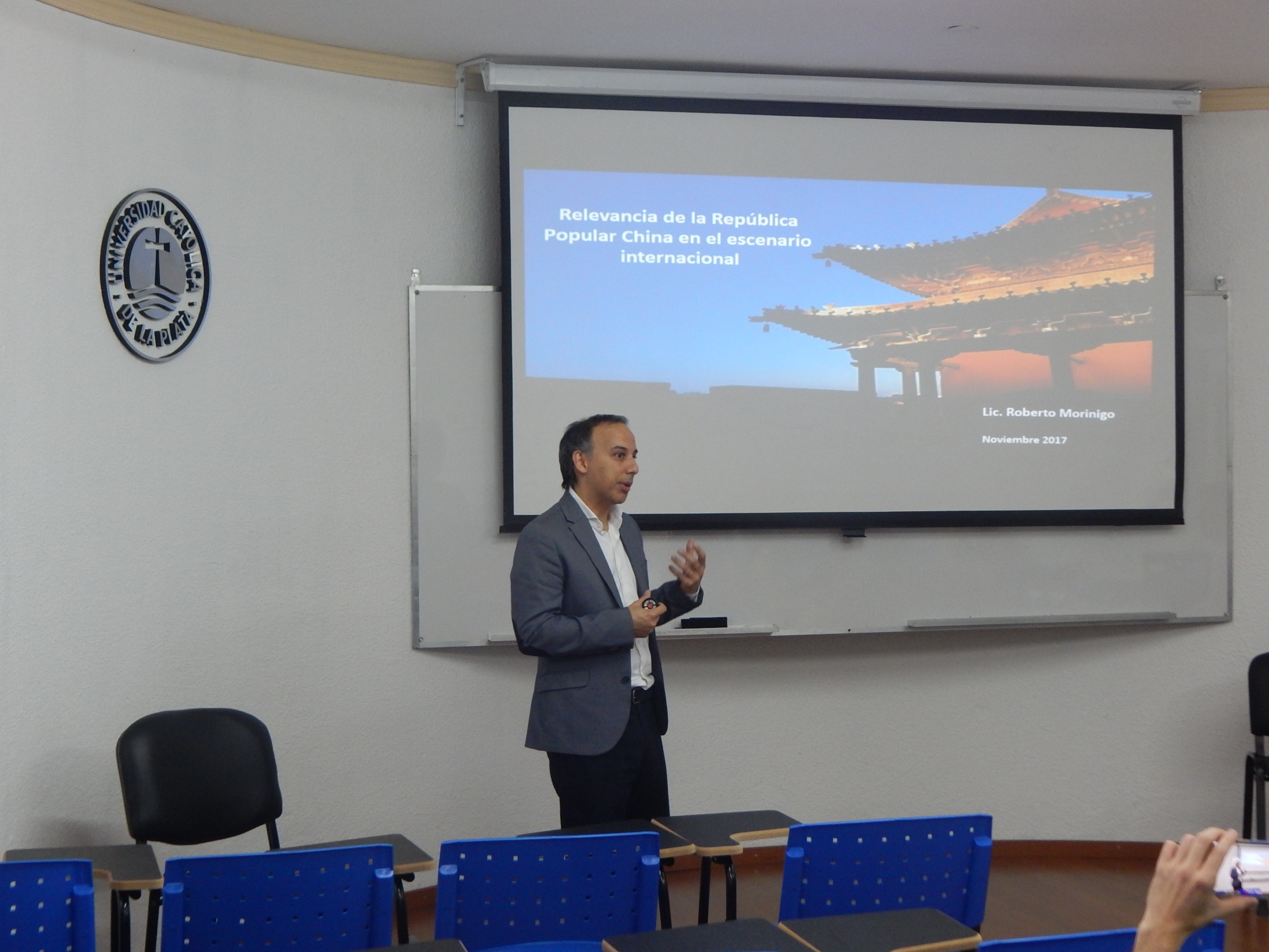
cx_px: 634
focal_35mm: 61
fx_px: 2236
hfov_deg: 31.7
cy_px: 476
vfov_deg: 24.0
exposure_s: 1/30
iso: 360
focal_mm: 10.9
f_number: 4
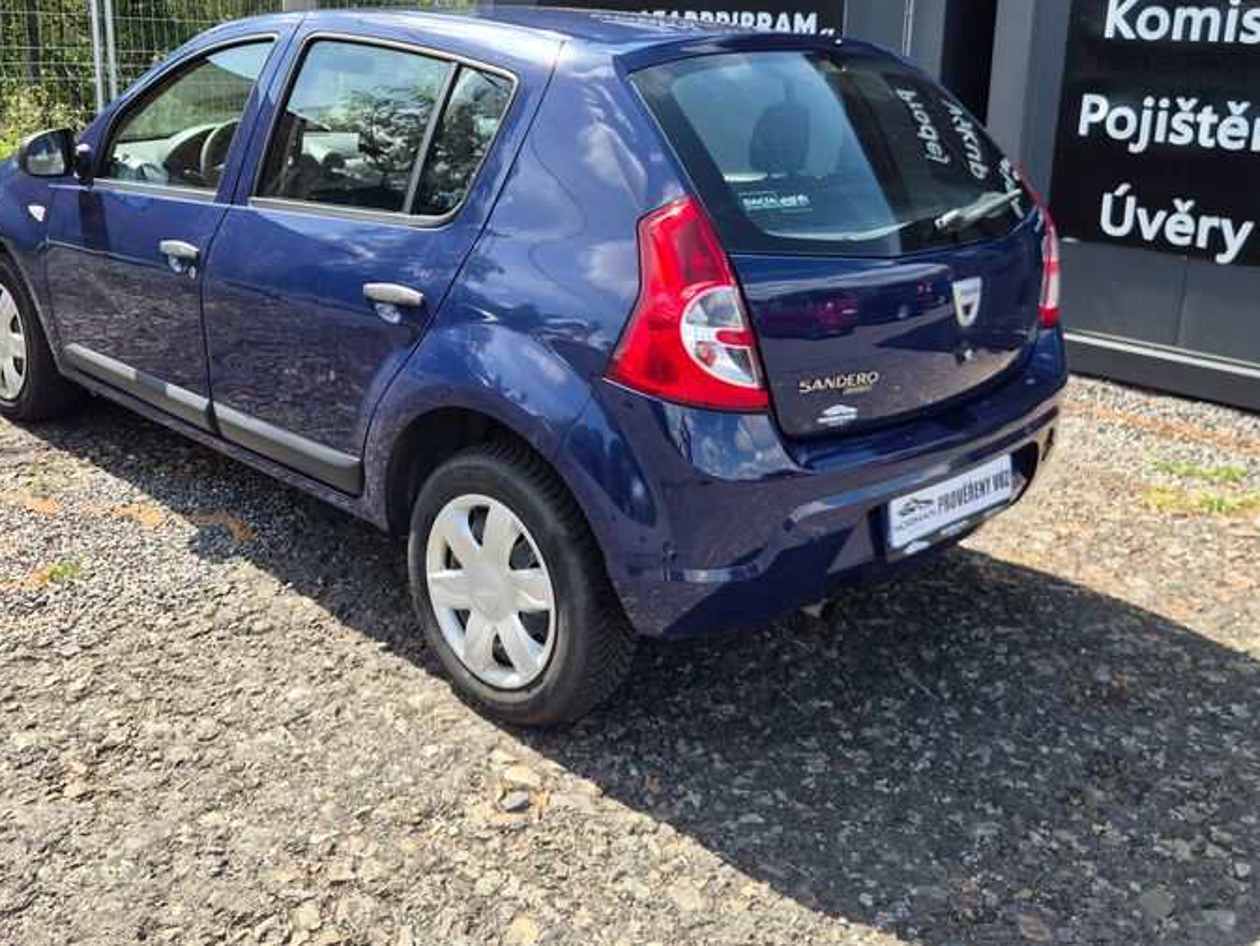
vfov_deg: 40.2
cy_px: 311
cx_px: 558
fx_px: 1274
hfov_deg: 52.5
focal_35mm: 35
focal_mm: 5.4
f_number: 1.8
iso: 25
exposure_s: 1/552
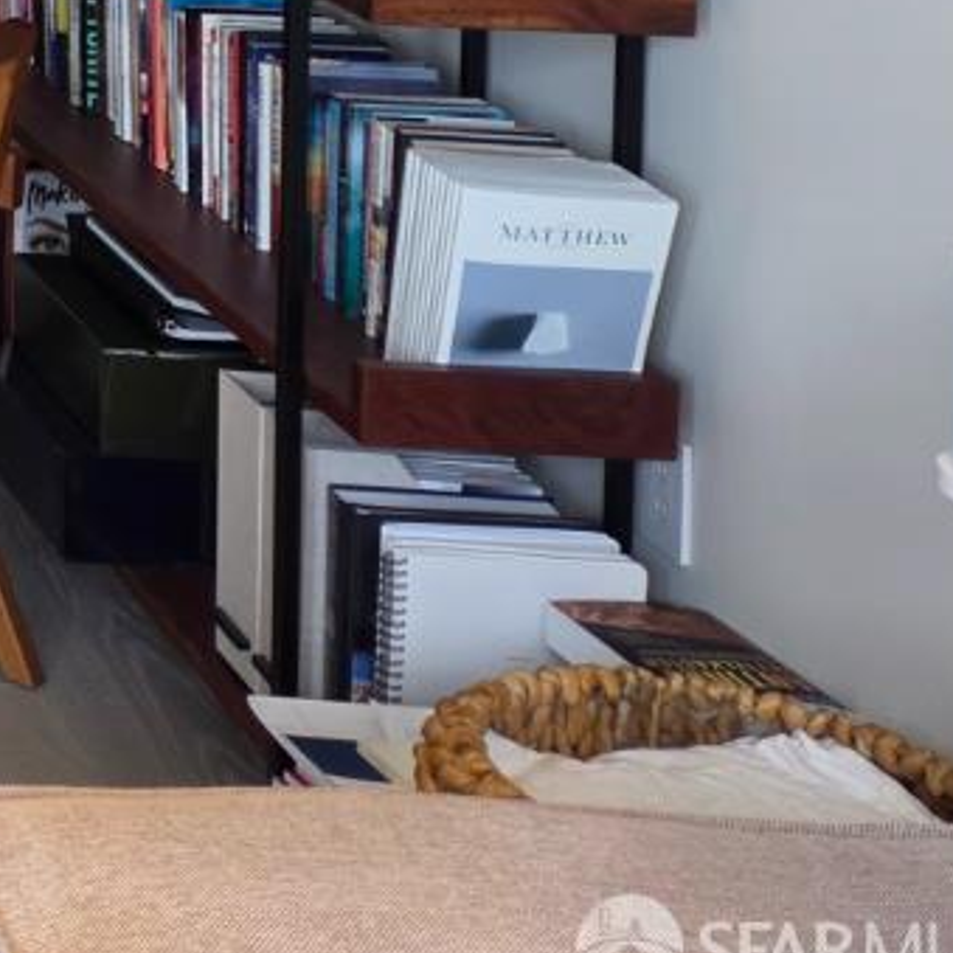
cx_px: -1088
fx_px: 2803
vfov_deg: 17.0
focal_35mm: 90
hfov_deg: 14.8
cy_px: -569
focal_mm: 5.4
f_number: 1.8
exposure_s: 1/180
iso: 125
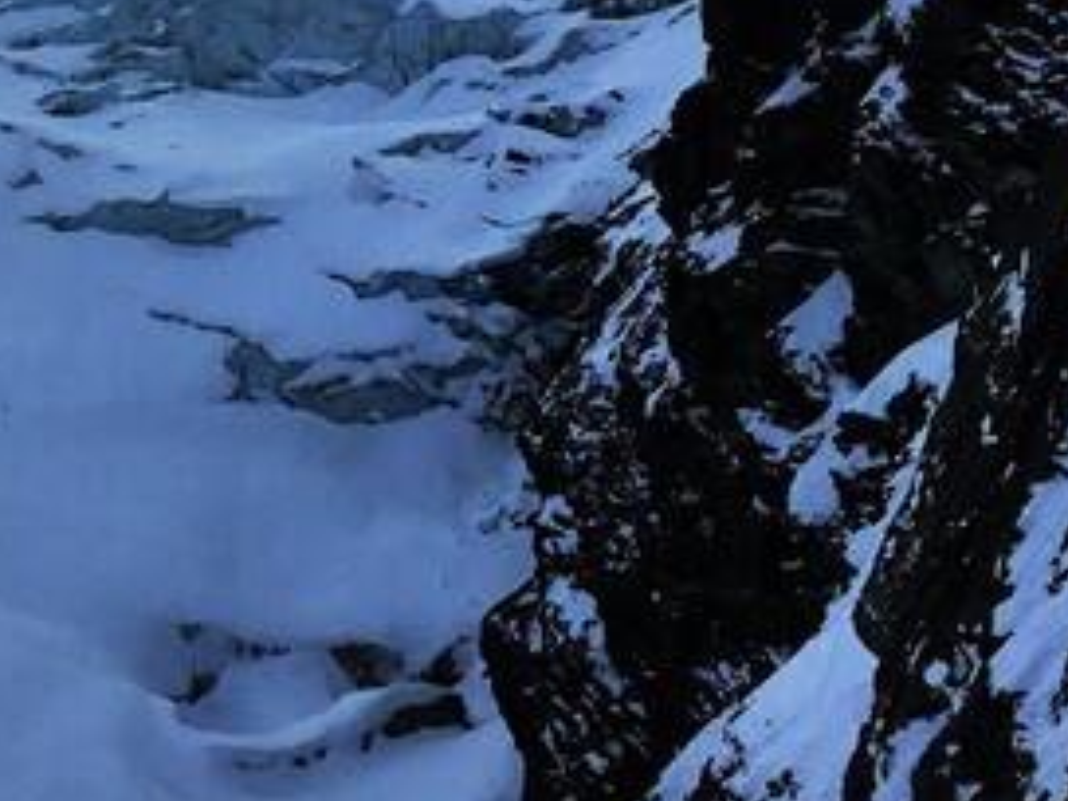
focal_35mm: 96
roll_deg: +1.9
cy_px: 29
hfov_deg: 18.5
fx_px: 2962
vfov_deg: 15.2
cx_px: -452
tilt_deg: -2.7
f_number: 2.2
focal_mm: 4.15
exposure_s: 1/4525
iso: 25
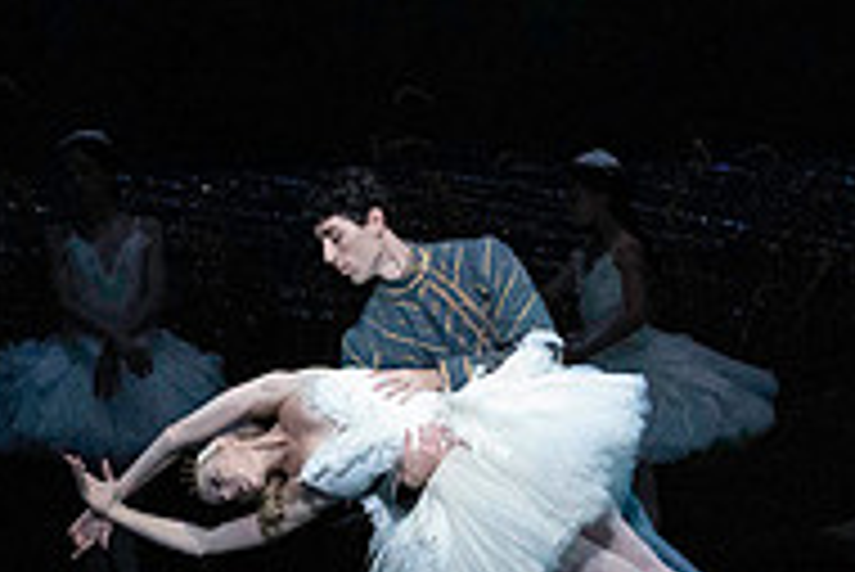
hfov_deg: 4.6
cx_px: 954
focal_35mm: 448
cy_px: 110
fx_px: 10648
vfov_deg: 3.1
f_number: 5
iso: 25600
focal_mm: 147
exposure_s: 1/400
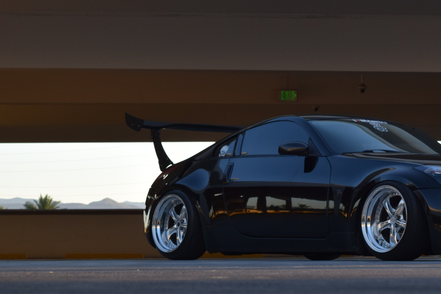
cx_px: 352
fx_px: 1688
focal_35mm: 138
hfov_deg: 14.8
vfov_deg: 9.9
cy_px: 178
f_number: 7.1
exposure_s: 1/200
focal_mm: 55
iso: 400
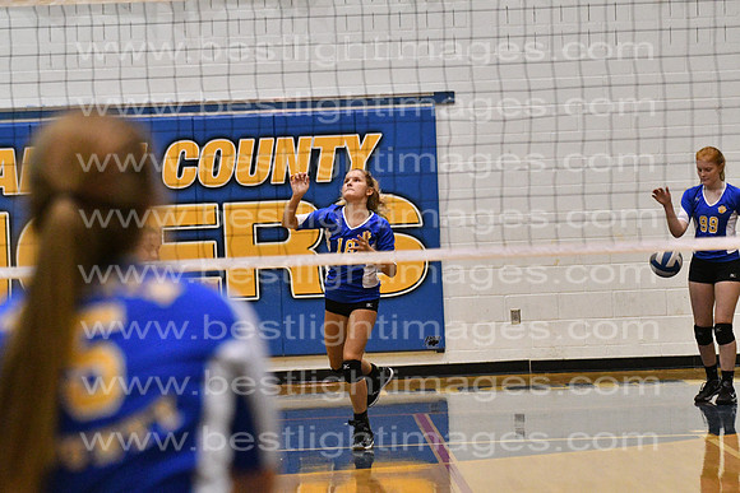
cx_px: 370
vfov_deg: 6.5
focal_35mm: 210
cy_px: 246
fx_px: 4317
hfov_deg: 9.8
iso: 8000
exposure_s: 1/500
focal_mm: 140
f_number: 4
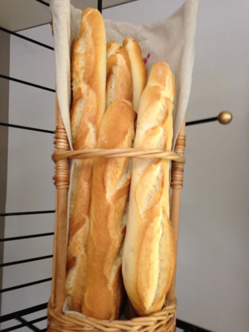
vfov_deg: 55.4
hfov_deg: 42.9
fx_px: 317
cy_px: 166
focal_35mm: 33
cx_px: 124
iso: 125
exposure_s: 1/20
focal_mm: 4.13
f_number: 2.4
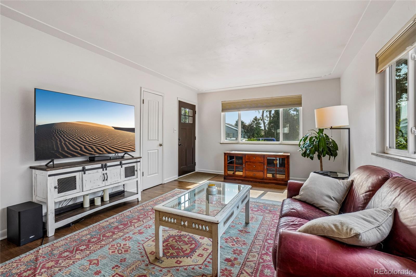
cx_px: 208
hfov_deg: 100.4
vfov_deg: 77.3
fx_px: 173
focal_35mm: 15
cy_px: 138
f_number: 8
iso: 400
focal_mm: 10
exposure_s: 1/100
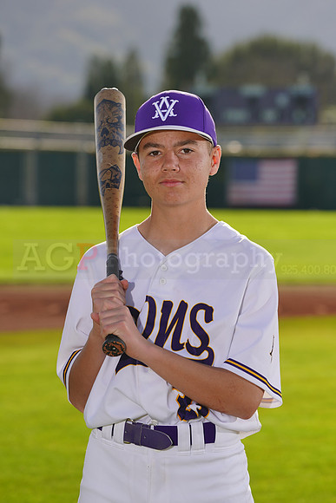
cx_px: 168
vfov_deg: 8.9
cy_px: 252
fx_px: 3246
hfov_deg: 5.9
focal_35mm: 232
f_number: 9
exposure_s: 1/250
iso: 100
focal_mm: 232
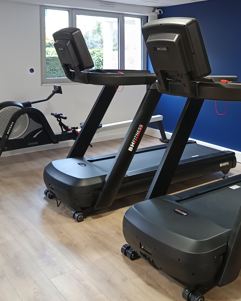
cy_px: 84
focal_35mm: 42
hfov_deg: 34.7
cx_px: 190
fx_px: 374
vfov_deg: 42.8
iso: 1072
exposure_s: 1/50
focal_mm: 5.31
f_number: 1.7
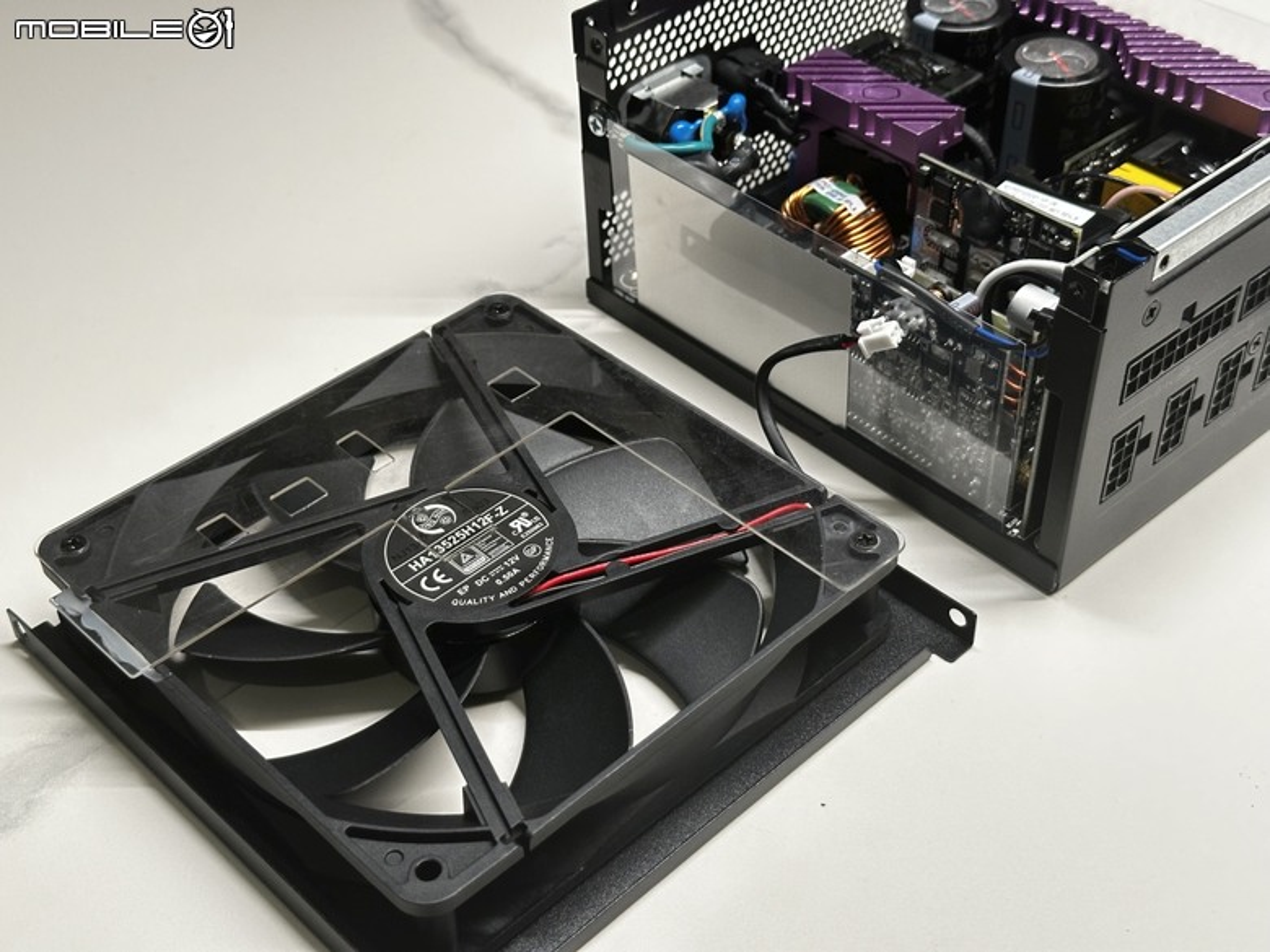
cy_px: 476
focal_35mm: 48
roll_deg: +1.8
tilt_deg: -40.8
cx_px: 635
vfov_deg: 30.3
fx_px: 1761
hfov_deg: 39.7
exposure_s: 1/60
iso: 100
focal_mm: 6.86
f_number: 1.78
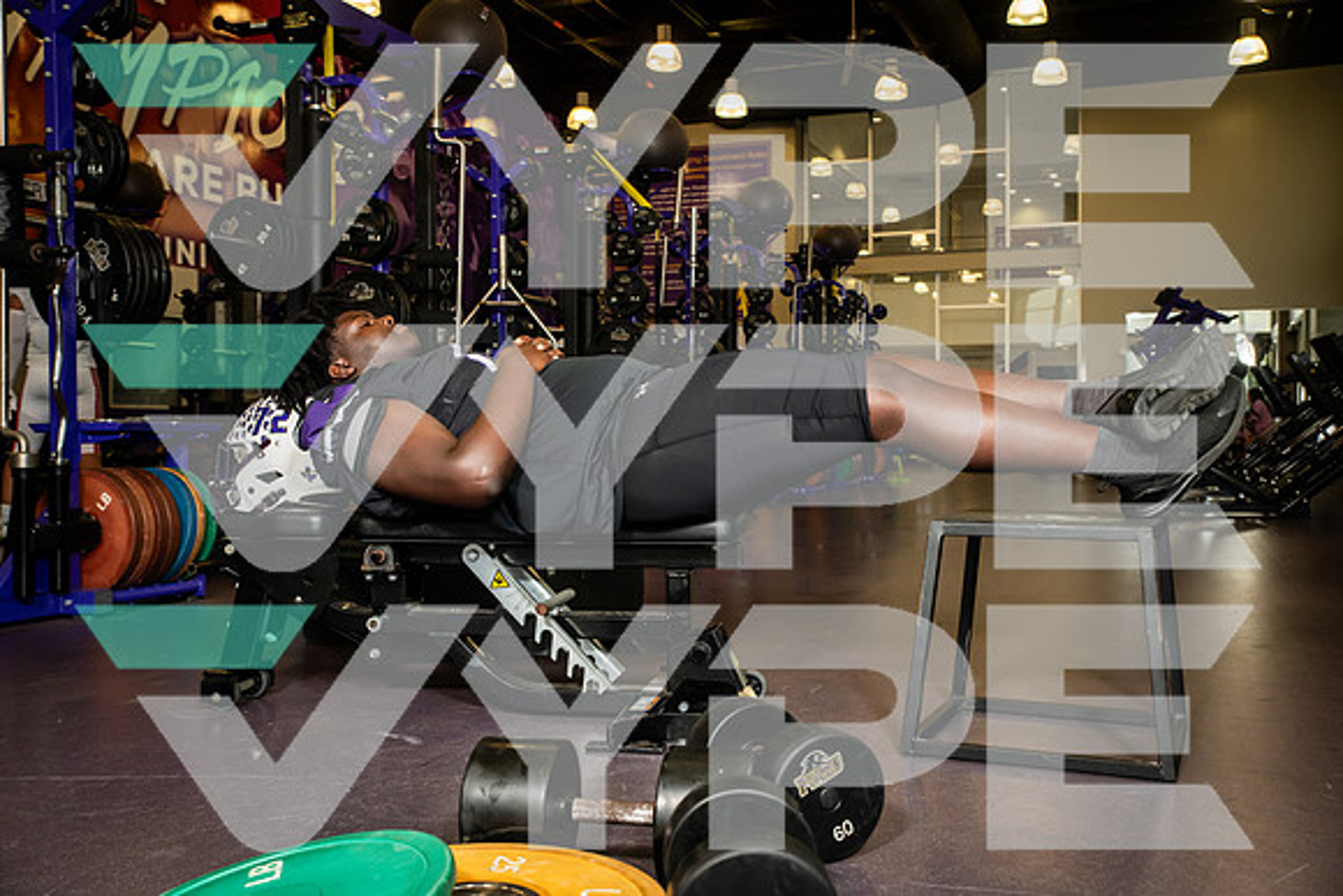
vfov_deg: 37.9
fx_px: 1306
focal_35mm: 35
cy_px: 448
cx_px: 672
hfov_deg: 54.4
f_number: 5.6
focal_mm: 35
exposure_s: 1/250
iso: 500
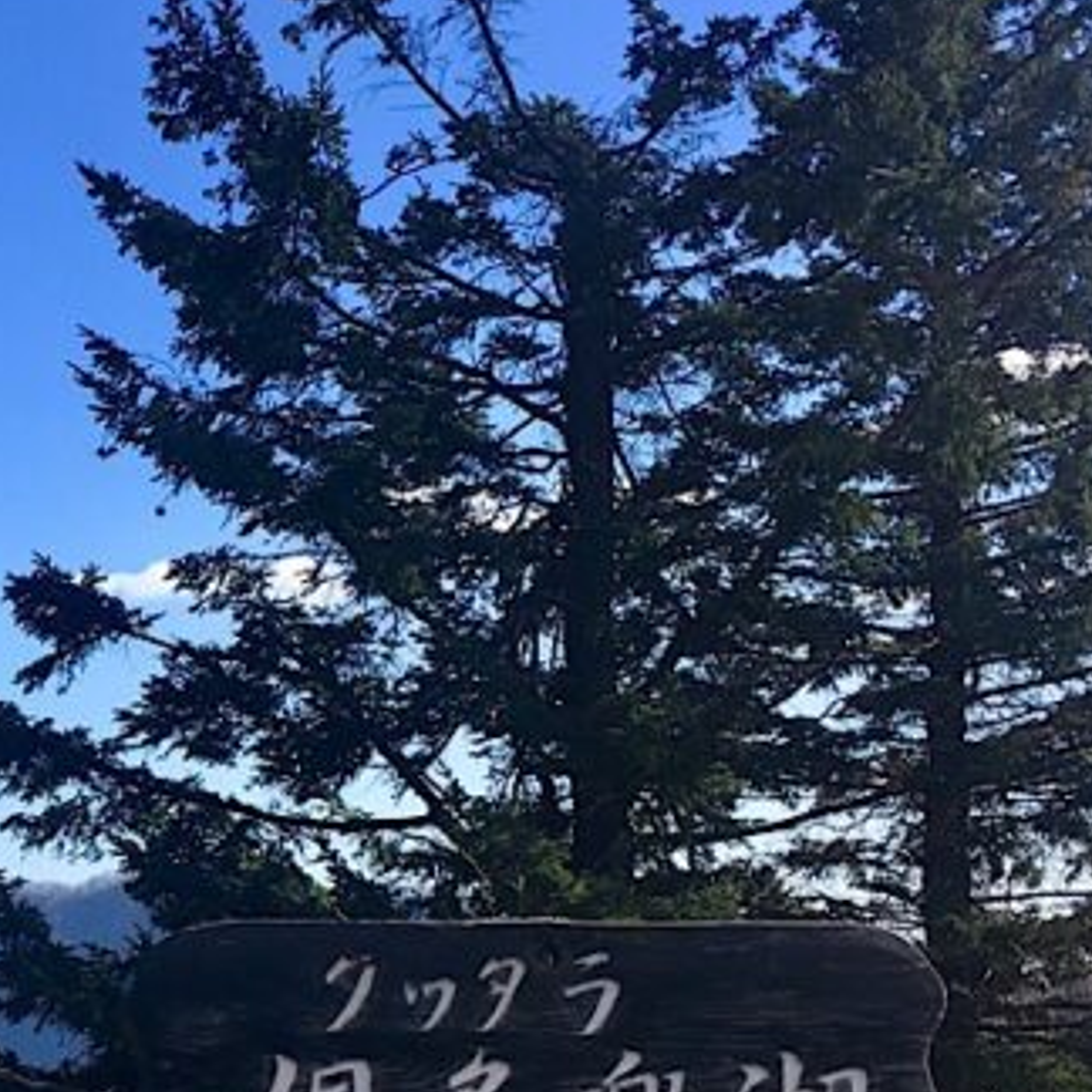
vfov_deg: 21.3
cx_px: -131
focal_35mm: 81
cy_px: 758
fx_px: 2891
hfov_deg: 20.3
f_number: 2.2
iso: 25
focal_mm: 4.15
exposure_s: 1/1570
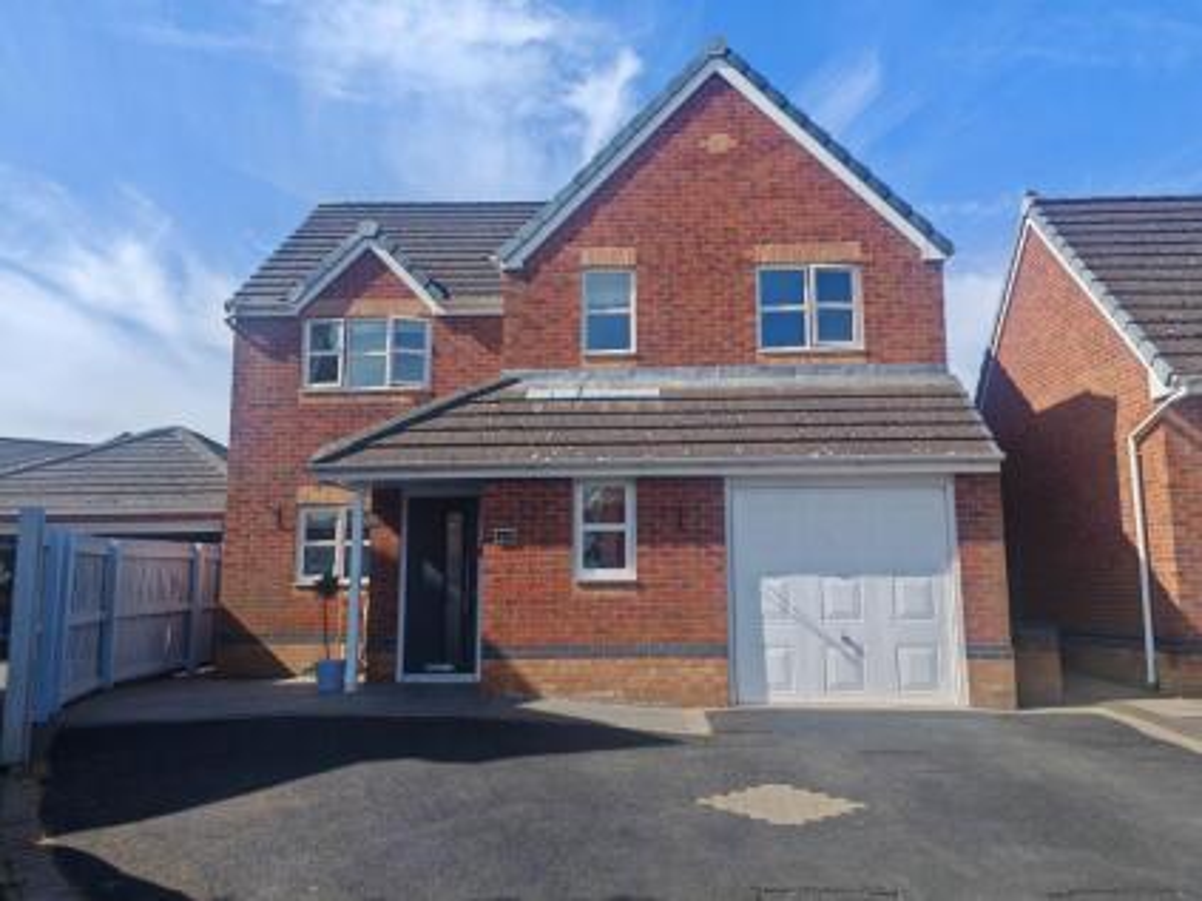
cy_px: 450
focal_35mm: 27
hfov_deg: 65.3
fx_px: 937
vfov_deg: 51.3
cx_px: 601
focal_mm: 5.3
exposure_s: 1/1700
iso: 50
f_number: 1.9
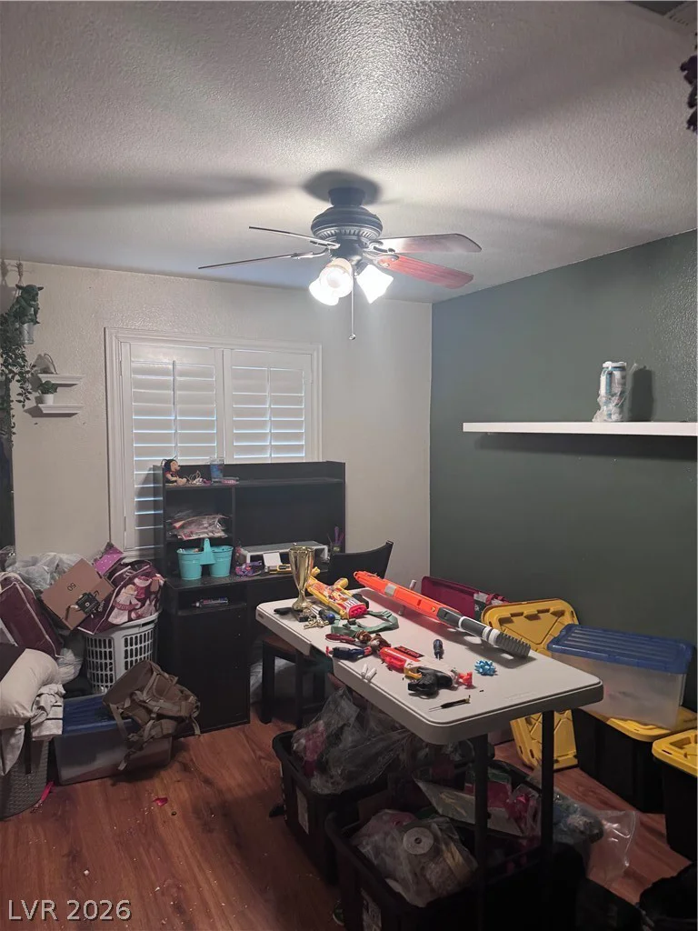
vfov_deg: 71.6
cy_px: 466
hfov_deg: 56.8
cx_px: 349
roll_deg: -2.0
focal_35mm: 24
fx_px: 645
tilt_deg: -3.7
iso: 320
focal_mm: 6.76
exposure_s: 1/60
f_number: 1.78
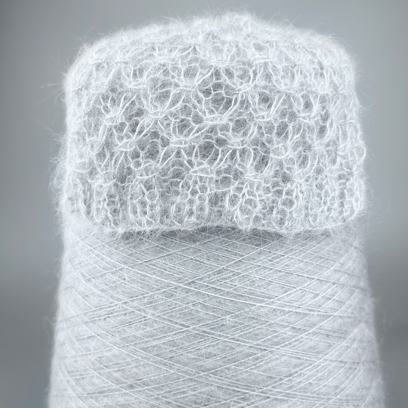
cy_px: 270
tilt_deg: -4.3
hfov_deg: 55.6
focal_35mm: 29
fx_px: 387
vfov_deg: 54.6
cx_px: 209
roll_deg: -0.7
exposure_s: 1/1148
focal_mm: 6.76
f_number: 1.78
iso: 64
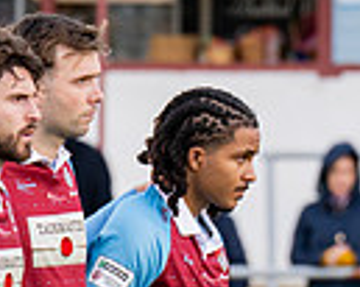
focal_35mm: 1333
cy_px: 364
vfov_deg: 1.2
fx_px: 14192
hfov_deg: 1.5
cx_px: -362
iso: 400
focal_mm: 200
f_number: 5
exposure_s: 1/250
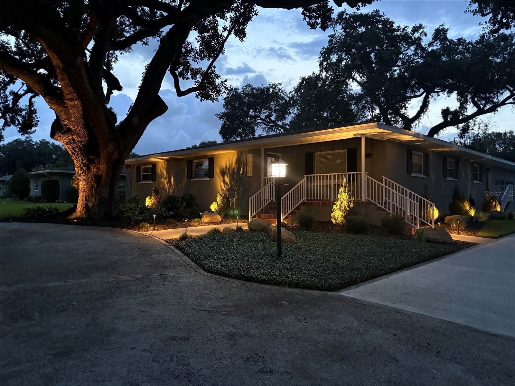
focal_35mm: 26
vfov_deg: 53.1
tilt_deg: +1.7
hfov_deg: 67.3
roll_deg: -0.1
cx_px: 258
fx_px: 387
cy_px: 193
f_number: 1.6
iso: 800
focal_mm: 5.96
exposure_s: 1/30
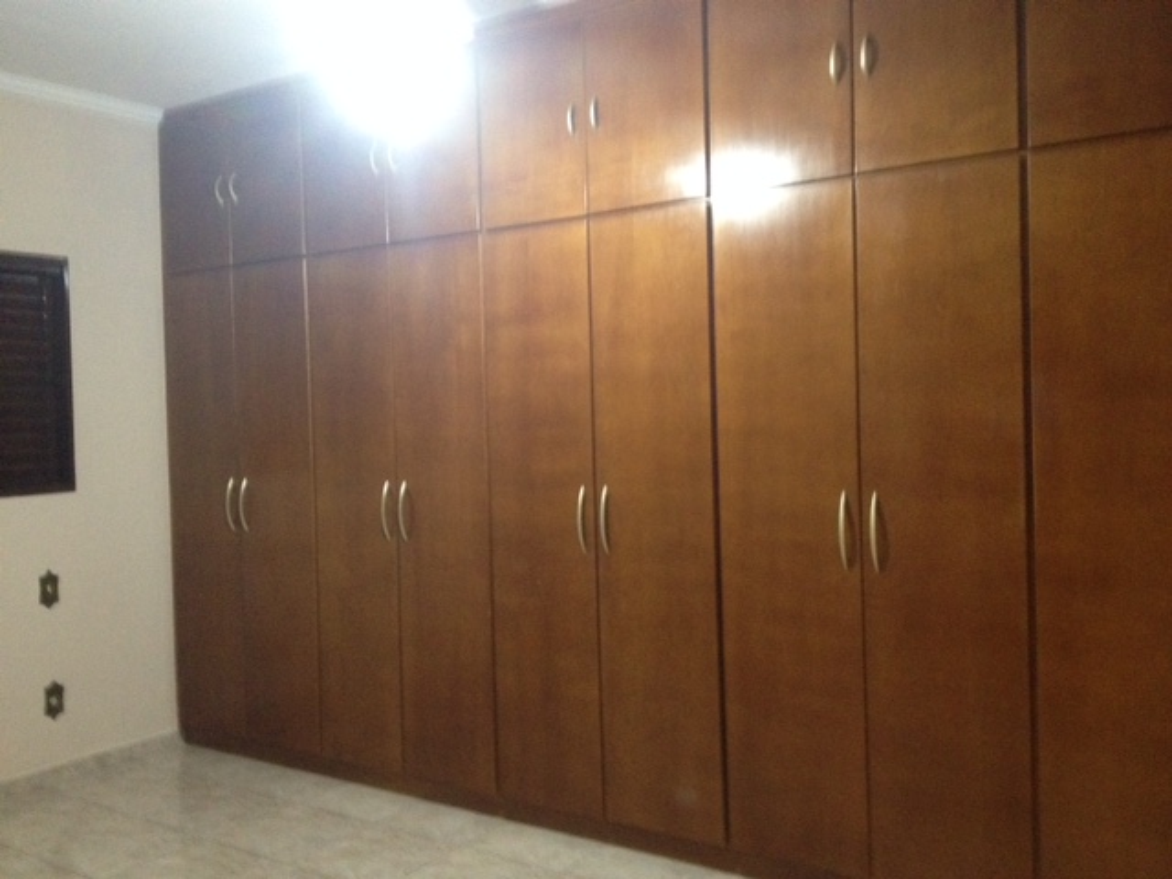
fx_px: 1185
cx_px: 586
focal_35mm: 35
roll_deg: +1.0
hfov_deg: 52.6
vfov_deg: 40.7
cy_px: 440
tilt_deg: -4.8
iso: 400
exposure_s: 1/17
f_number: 2.4
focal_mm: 4.28
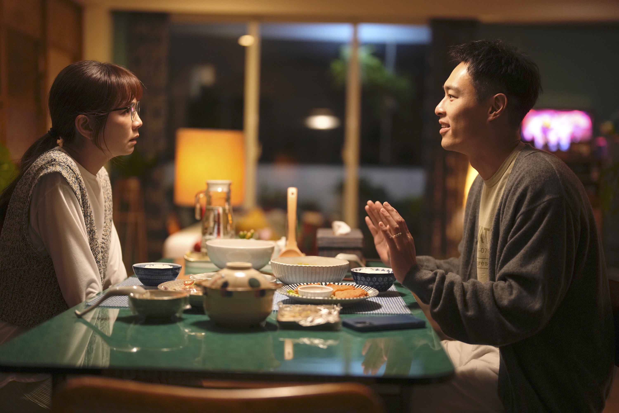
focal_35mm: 50
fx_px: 860
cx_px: 310
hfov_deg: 39.6
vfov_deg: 27.0
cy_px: 206
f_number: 1.2
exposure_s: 1/250
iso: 1600
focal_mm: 50
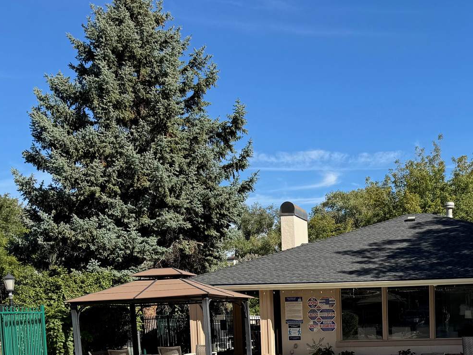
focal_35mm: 50
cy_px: 354
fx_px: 683
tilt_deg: -4.1
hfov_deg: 36.7
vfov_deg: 27.5
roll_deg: +1.6
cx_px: 388
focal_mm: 6.76
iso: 80
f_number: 1.78
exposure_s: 1/3247
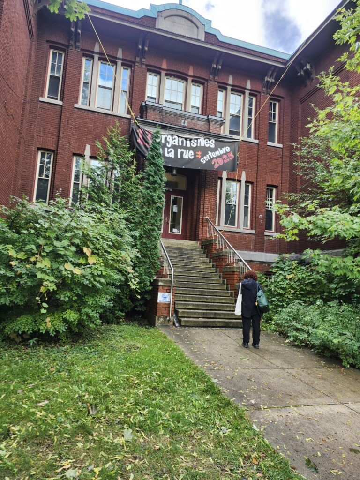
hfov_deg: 58.9
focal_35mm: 23
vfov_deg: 73.9
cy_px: 240
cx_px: 180
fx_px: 319
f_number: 1.8
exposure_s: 1/180
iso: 32
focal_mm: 5.54
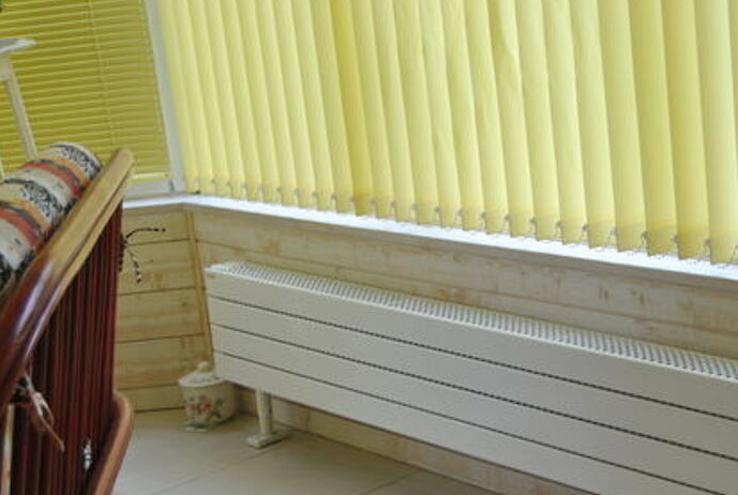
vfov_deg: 18.4
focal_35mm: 74
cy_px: 347
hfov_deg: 27.3
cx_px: 432
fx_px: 1520
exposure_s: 1/80
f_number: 4.5
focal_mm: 34
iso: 200
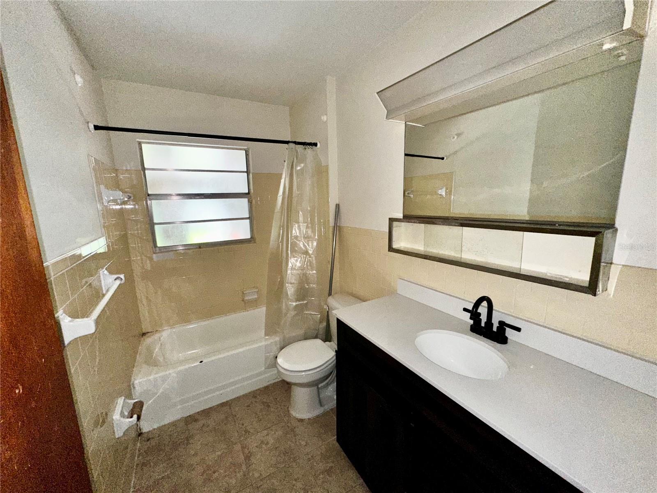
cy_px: 246
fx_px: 266
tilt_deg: -9.6
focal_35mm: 14
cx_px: 328
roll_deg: +1.4
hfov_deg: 102.1
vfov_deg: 85.7
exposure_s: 1/74
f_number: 2.2
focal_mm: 2.22
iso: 80
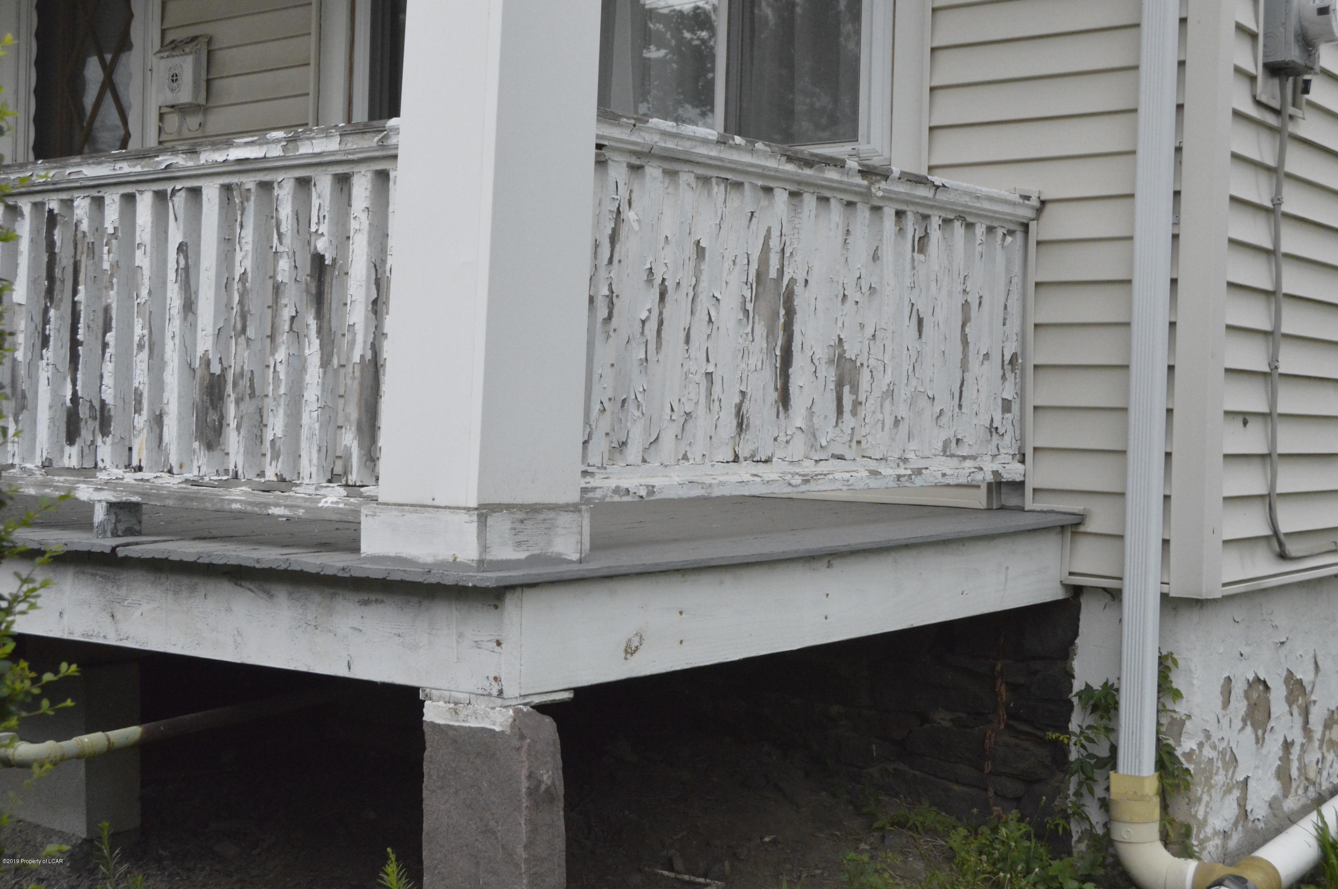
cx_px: 669
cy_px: 444
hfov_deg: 42.4
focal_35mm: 46
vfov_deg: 28.9
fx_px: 1727
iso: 3200
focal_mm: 31
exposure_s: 1/4000
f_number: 8
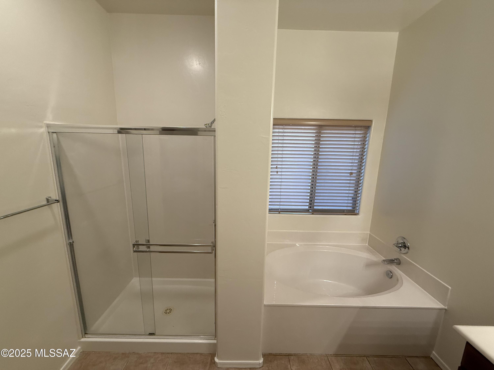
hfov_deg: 102.1
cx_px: 247
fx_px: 200
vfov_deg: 85.7
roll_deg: -0.6
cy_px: 185
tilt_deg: -10.4
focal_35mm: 14
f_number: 2.2
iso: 250
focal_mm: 2.22
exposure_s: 1/120
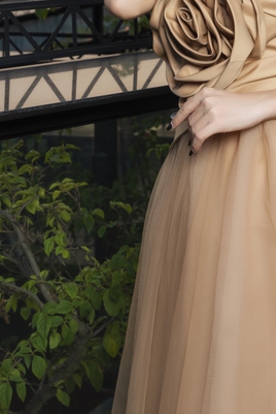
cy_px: -1
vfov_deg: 14.5
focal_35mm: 139
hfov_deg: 9.9
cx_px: 245
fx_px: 1593
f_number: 8
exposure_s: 1/125
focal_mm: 54.3
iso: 80
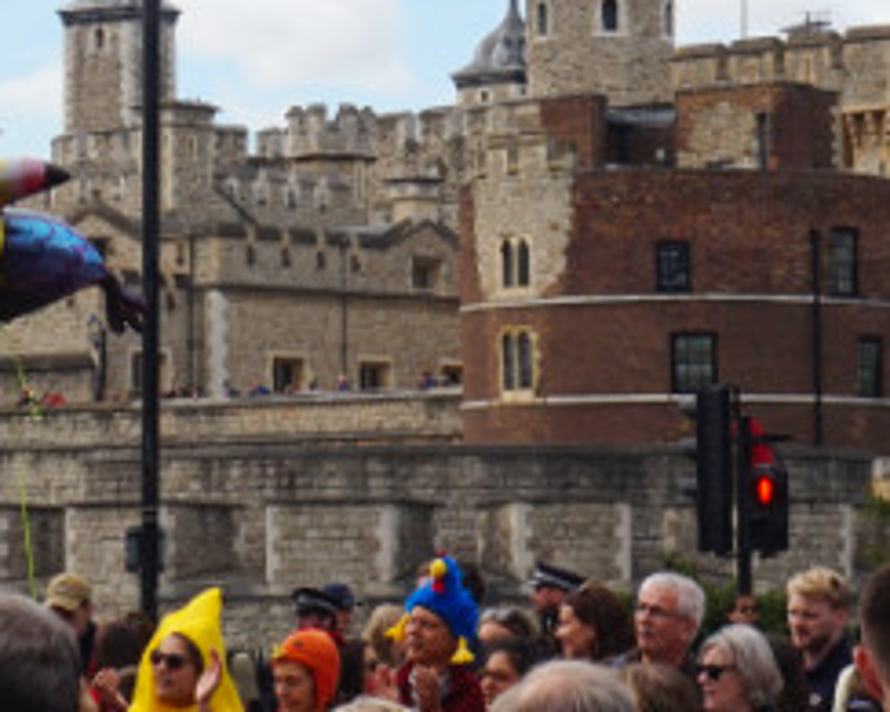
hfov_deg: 12.3
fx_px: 4134
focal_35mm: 157
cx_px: 376
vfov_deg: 9.7
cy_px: -33
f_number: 14
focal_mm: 34
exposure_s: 1/80
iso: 100
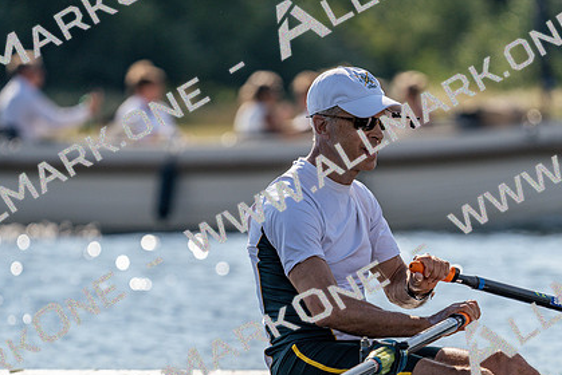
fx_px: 8451
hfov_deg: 3.8
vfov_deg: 2.5
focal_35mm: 541
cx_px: 350
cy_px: 256
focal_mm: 391
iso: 160
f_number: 6.3
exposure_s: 1/1600
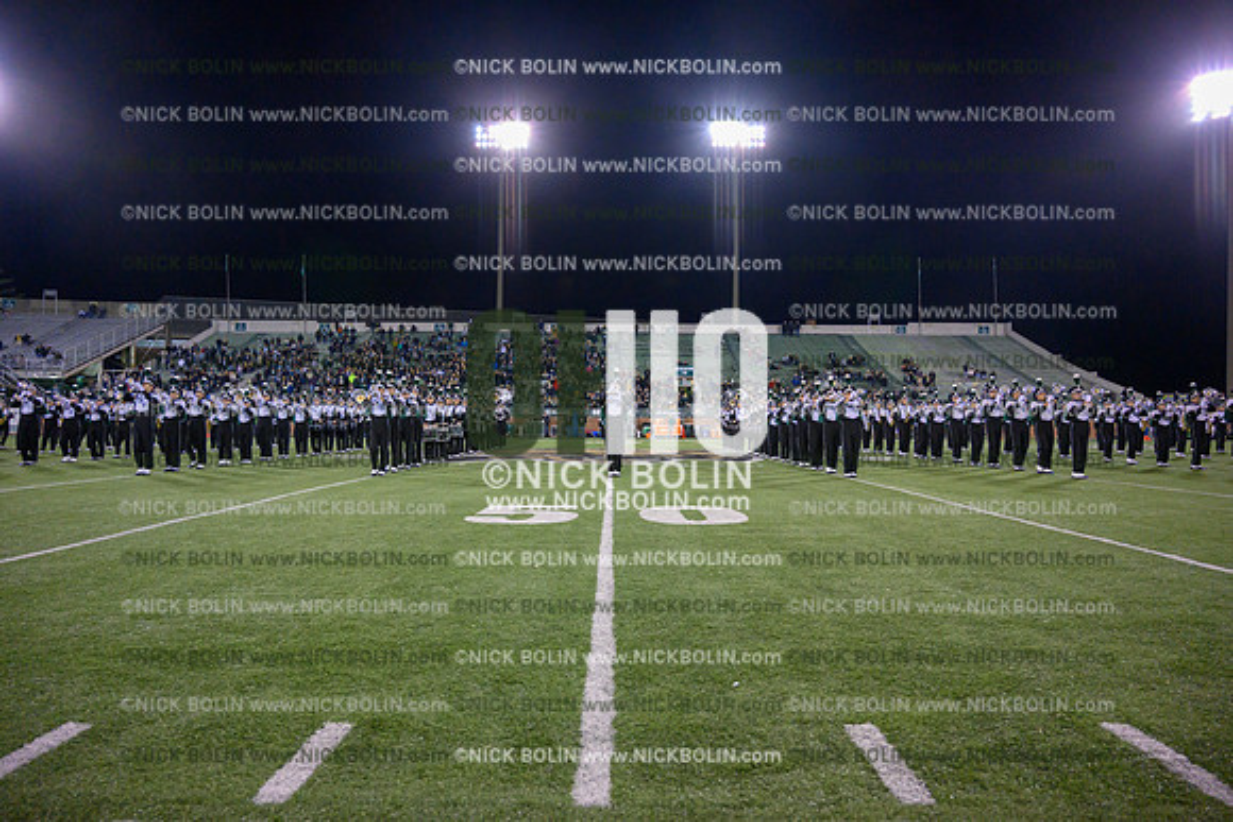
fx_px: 822
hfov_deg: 73.7
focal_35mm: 24
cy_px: 411
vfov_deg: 53.2
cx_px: 616
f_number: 4
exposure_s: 1/1000
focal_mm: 24
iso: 5000
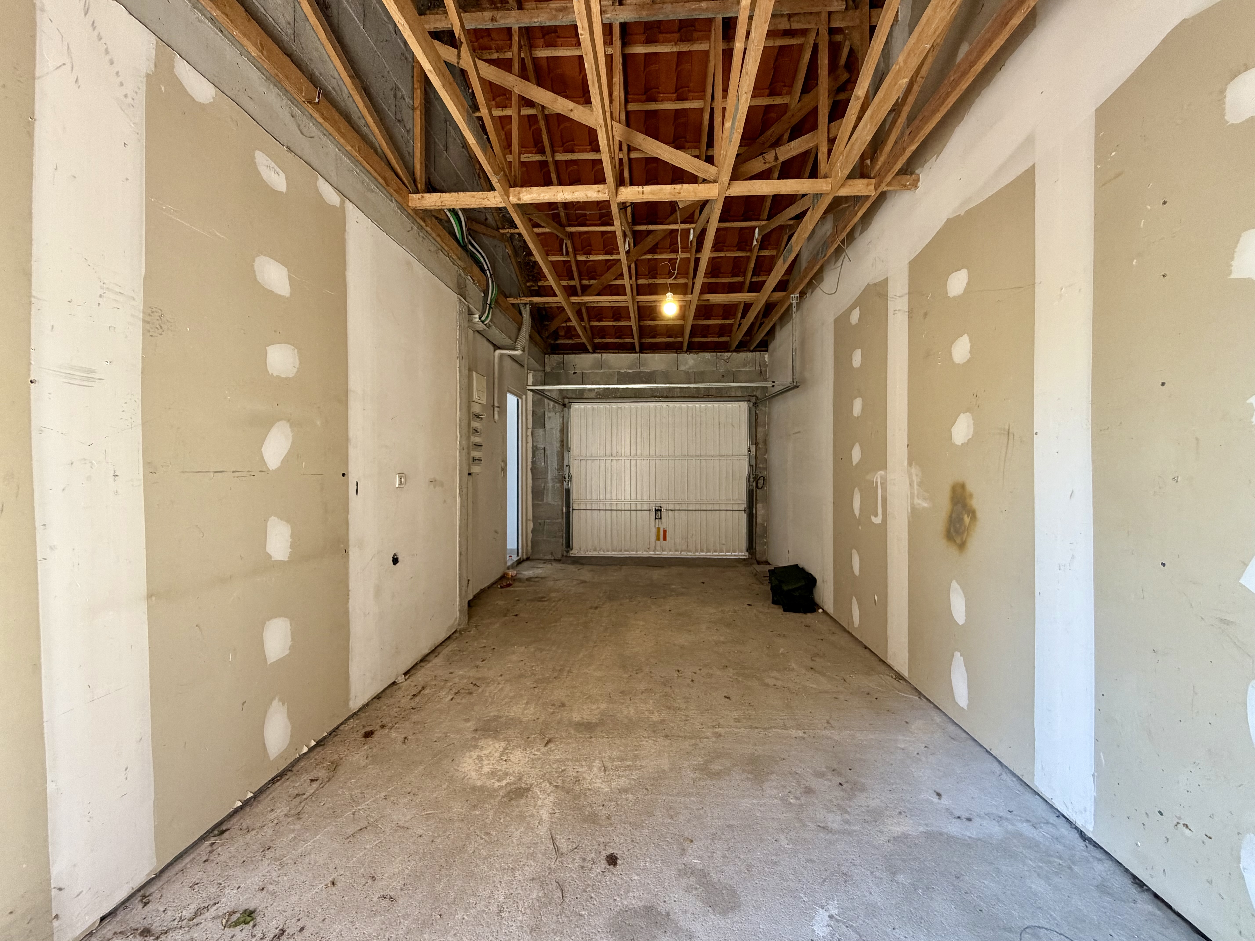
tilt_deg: -0.5
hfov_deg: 102.1
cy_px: 470
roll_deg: +0.0
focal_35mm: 14
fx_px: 508
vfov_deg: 85.7
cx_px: 628
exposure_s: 1/121
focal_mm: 2.22
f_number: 2.2
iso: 320
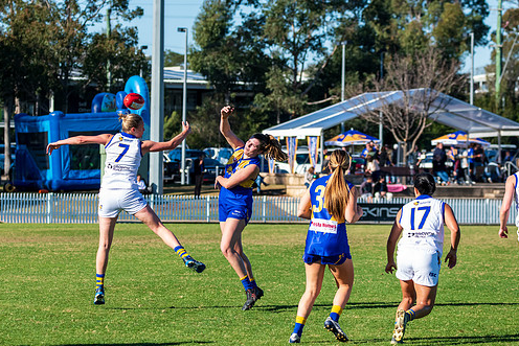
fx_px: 3028
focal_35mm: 210
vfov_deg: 6.5
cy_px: 169
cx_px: 232
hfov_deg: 9.8
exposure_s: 1/2000
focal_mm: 150
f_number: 7.1
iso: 800
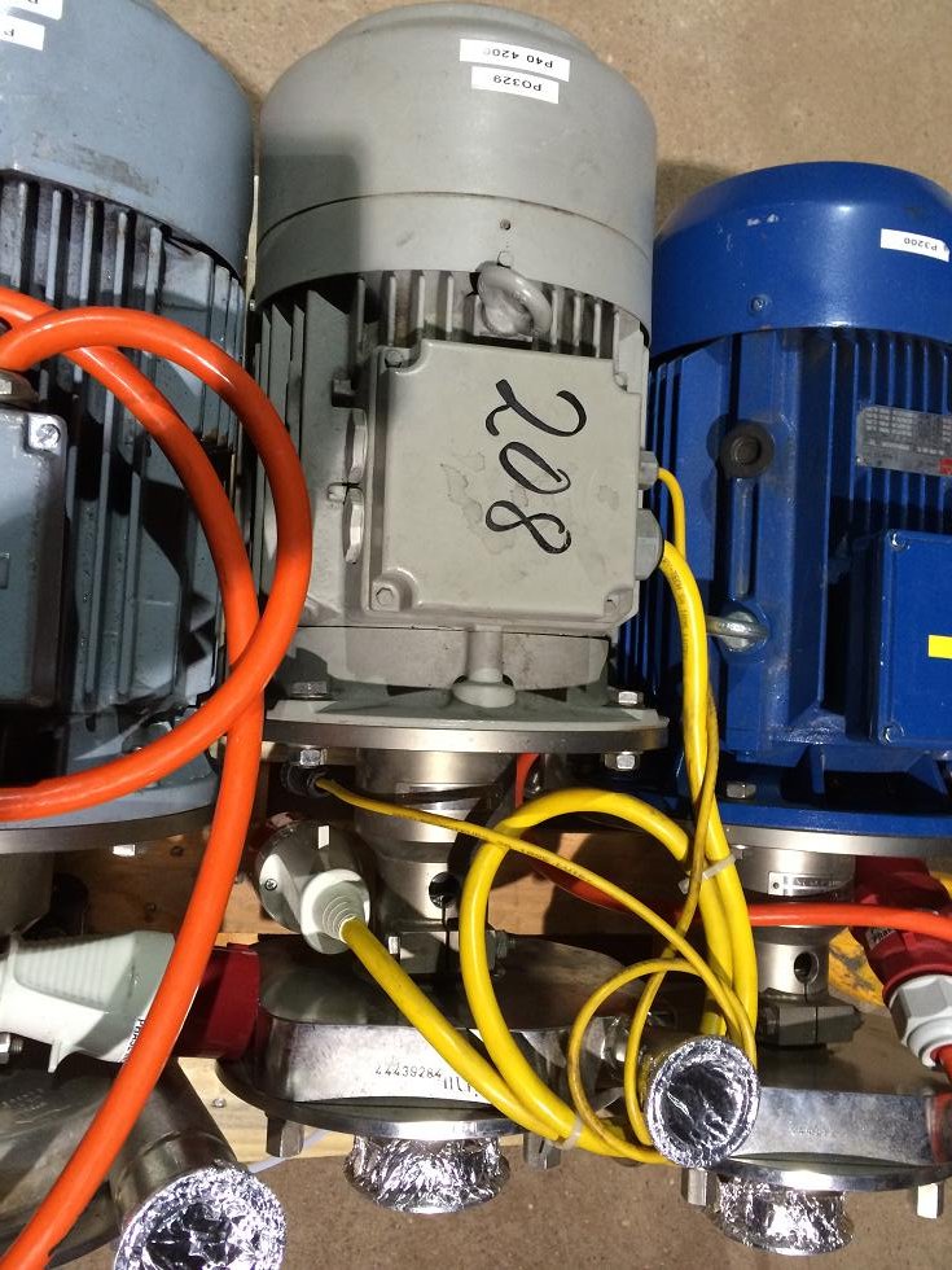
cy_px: 635
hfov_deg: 46.8
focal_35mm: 30
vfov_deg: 60.0
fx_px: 1100
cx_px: 476
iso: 250
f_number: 2.2
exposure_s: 1/33
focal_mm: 4.12
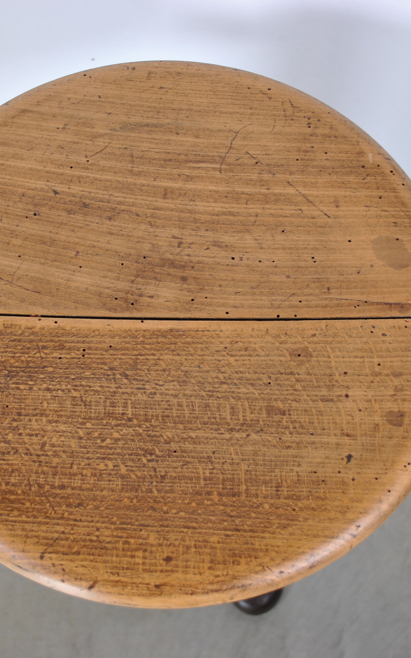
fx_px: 914
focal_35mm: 51
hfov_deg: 25.3
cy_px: 325
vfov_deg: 39.6
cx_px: 150
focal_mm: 22
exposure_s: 1/60
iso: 100
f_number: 4
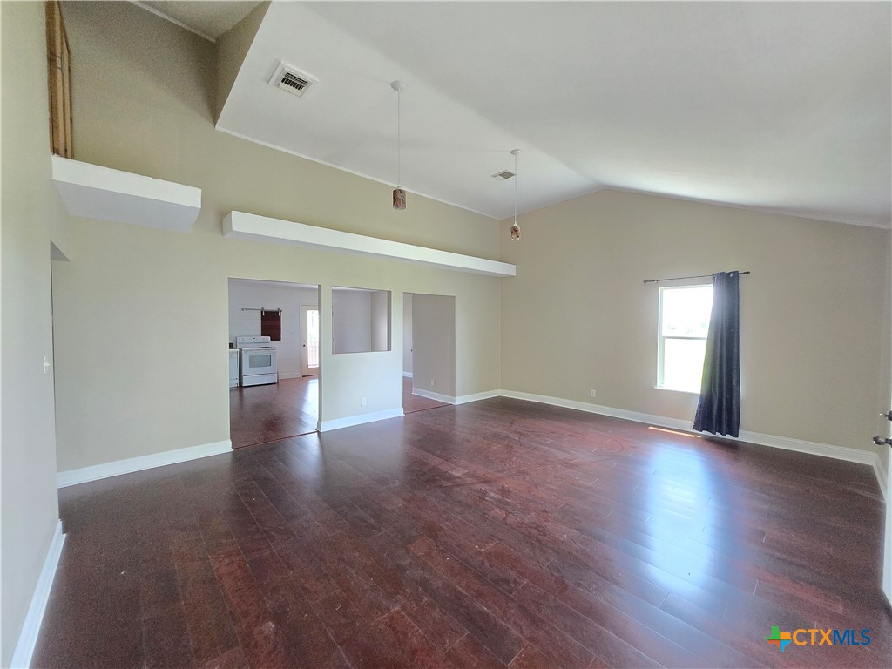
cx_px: 446
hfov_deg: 106.2
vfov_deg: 89.9
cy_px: 334
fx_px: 335
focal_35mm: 13
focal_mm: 1.7
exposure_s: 1/60
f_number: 2.2
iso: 320
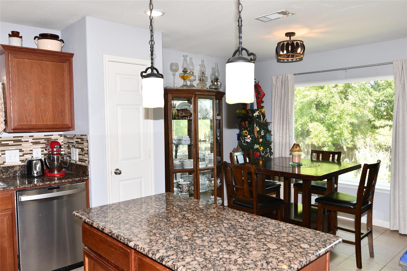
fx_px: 317
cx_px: 204
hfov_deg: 65.5
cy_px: 136
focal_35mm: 28
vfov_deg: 46.4
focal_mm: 14
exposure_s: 1/60
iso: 125
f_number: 4.5
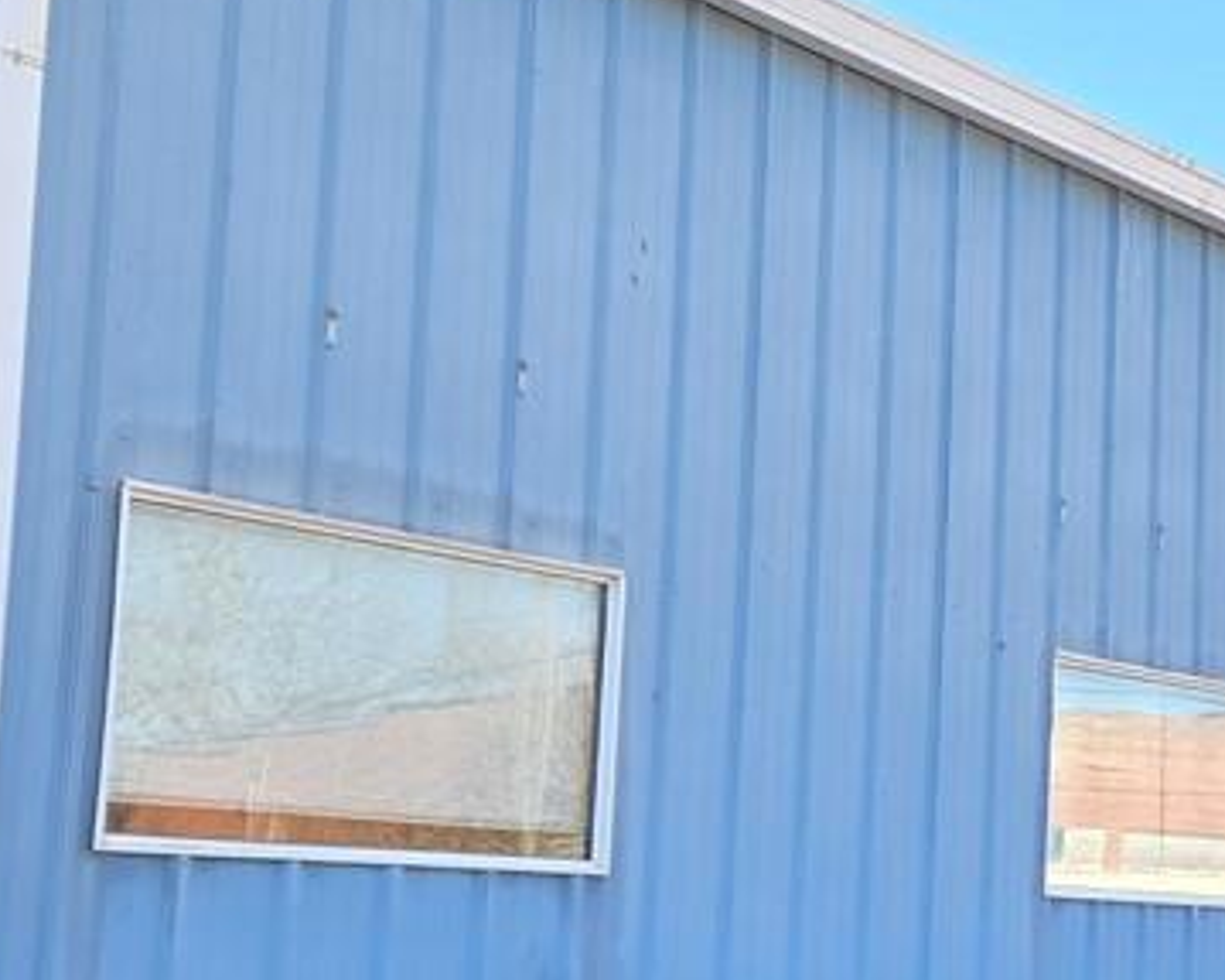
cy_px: 714
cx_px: 1334
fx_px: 2320
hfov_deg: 27.2
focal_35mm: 64
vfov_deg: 23.6
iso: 25
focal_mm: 5.4
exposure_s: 1/300
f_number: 1.8
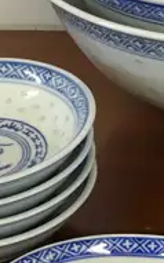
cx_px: 342
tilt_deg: -30.4
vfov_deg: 12.7
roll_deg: -2.1
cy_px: 146
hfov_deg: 7.6
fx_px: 1183
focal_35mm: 165
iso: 40
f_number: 2.2
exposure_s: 1/17
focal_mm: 4.15
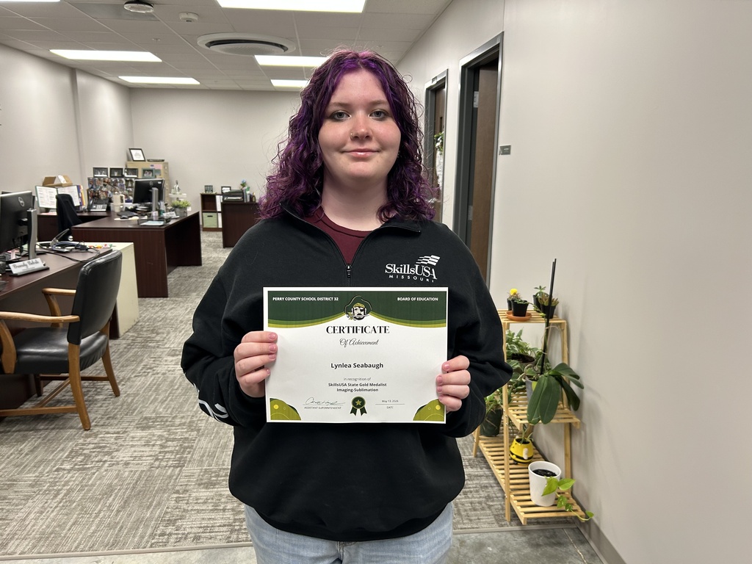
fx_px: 565
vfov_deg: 53.1
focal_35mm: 26
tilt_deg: -11.3
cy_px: 282
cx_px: 376
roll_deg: -0.1
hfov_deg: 67.3
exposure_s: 1/120
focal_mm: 5.7
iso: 125
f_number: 1.5
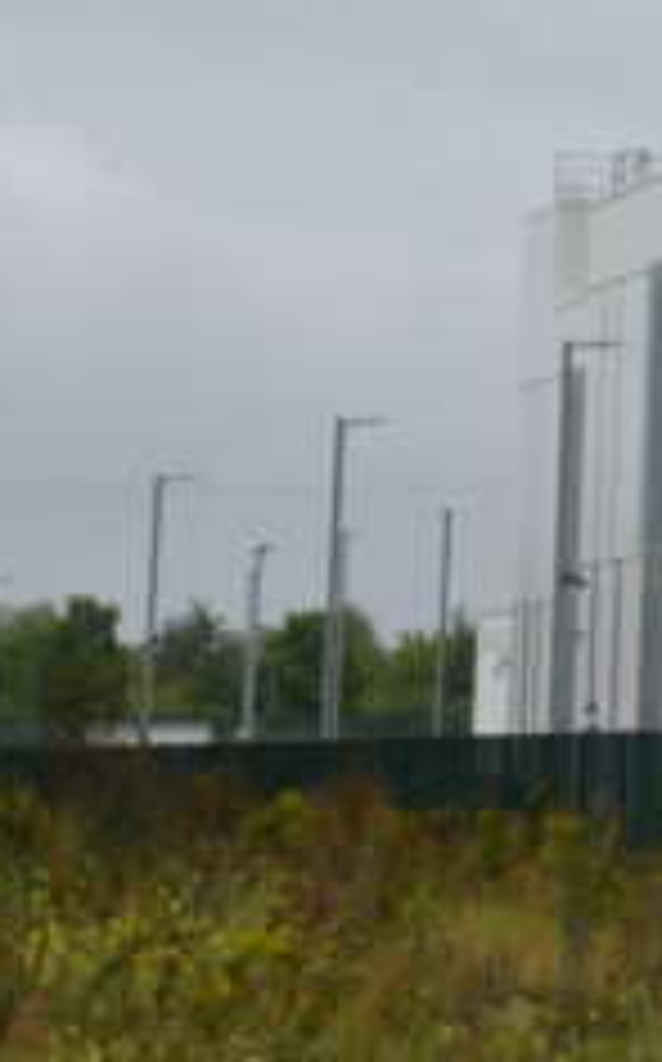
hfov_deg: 6.5
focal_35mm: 189
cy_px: 119
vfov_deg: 11.0
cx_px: 1707
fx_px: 5469
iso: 200
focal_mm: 38
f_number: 8
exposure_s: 1/250
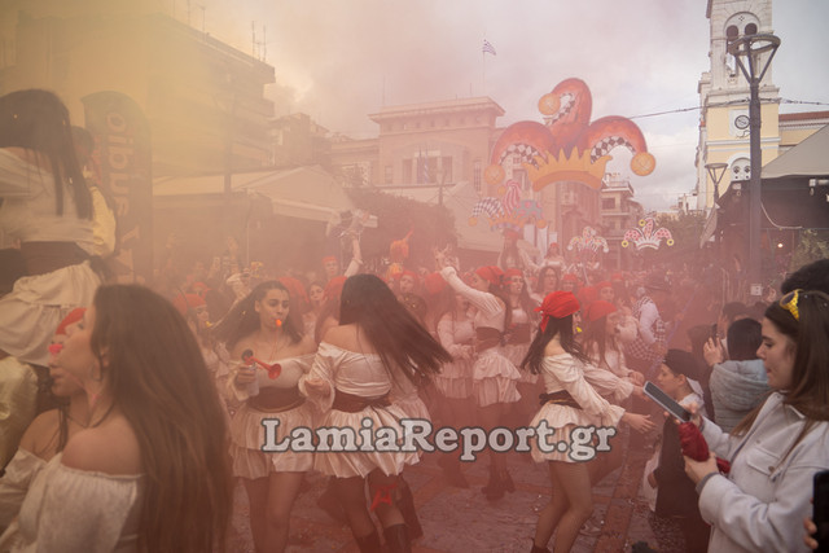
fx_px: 576
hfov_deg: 71.5
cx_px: 414
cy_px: 276
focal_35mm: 25
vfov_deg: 51.3
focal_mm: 17
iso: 100
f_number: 2.8
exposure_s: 1/1000
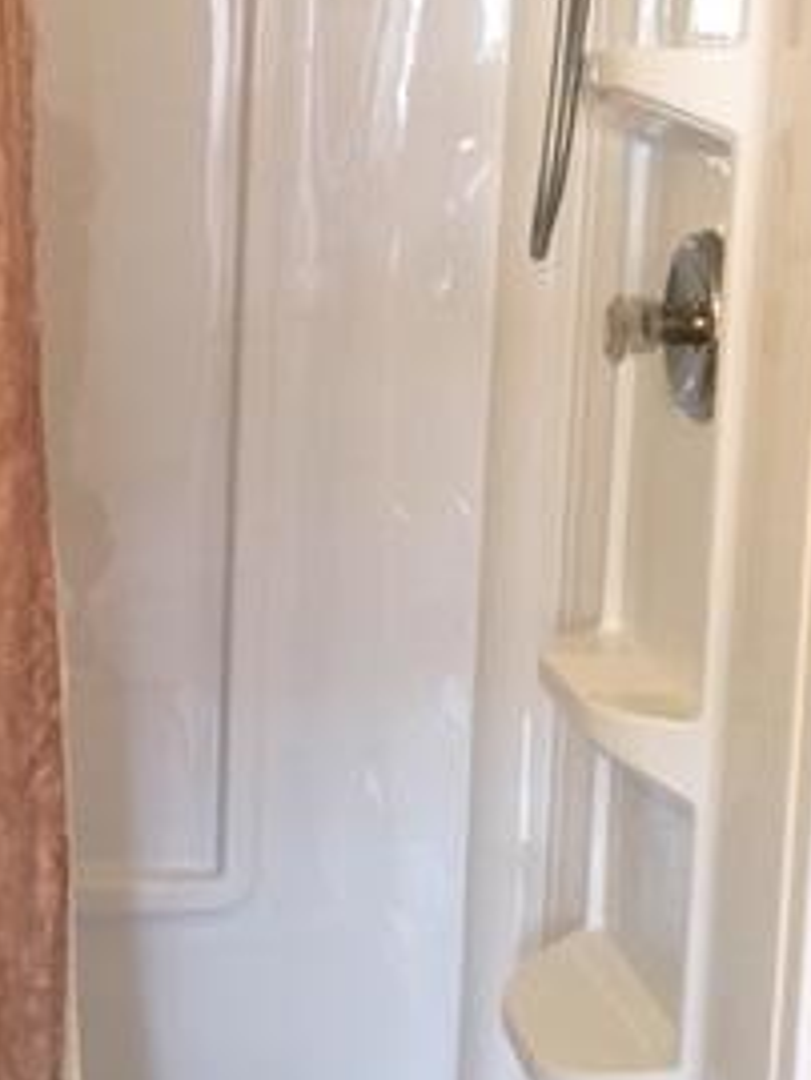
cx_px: -104
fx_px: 2154
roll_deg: -0.9
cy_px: 418
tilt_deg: -8.8
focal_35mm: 69
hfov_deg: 20.3
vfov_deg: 28.1
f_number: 2.2
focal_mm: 4.15
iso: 160
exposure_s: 1/30
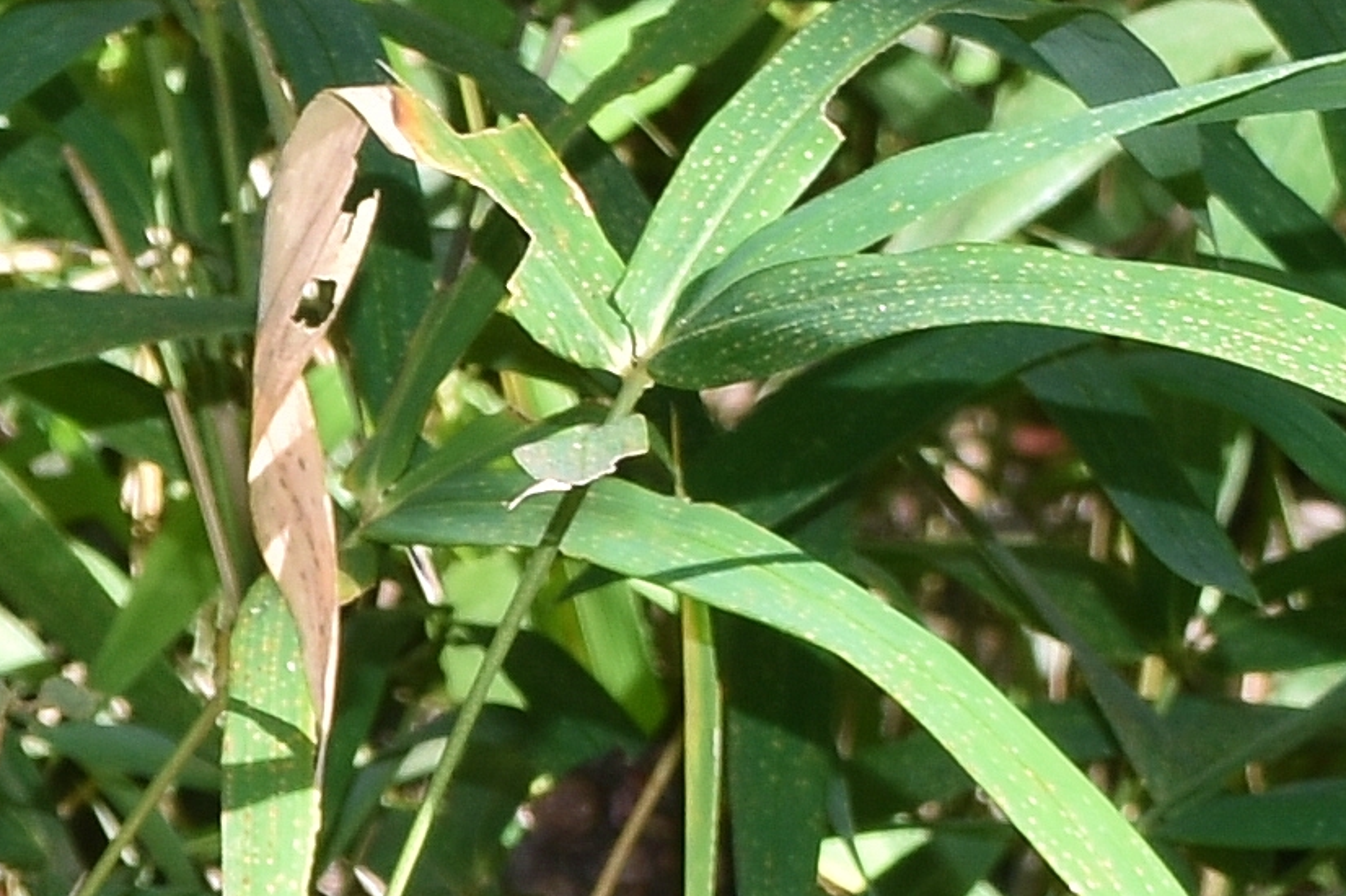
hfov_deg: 6.1
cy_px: 2414
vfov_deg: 4.1
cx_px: -1623
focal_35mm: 327
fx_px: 12221
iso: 100
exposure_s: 1/80
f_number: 8
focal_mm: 30
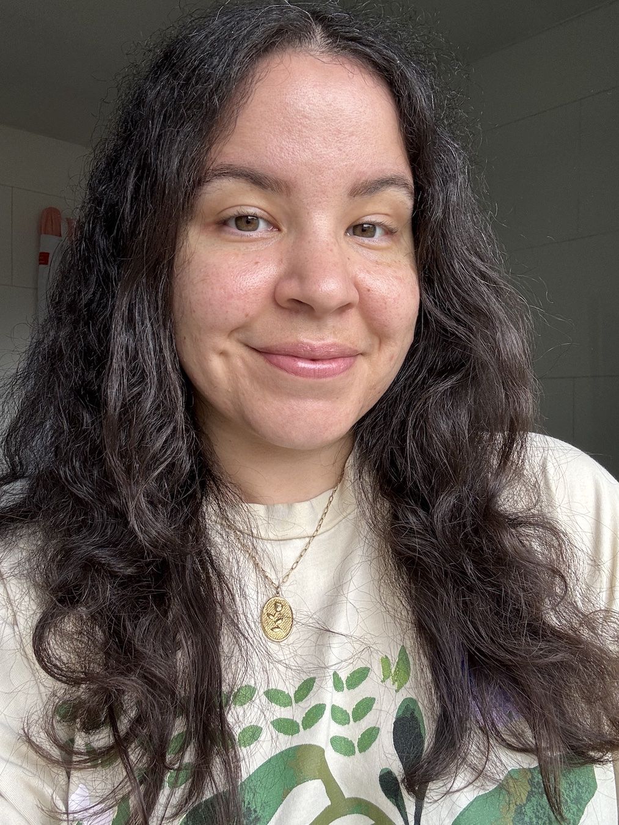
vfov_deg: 60.0
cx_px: 310
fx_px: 715
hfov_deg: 46.8
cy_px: 412
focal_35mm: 30
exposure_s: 1/121
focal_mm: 2.69
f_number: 1.9
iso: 25
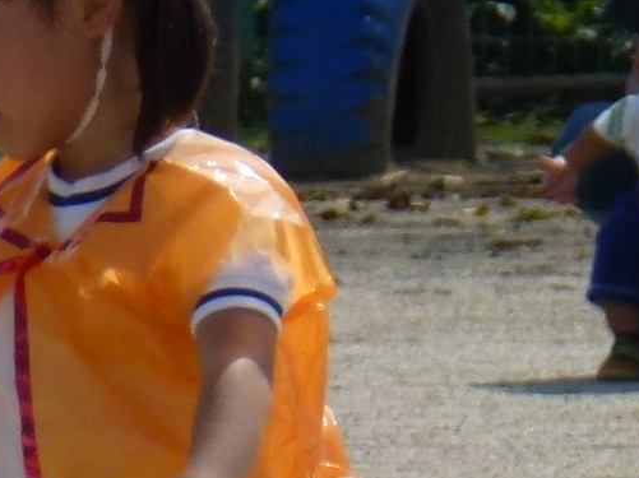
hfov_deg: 1.0
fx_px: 36229
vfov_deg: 0.8
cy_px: 467
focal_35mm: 1964
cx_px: 349
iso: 100
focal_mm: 68.8
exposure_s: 1/800
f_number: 5.9
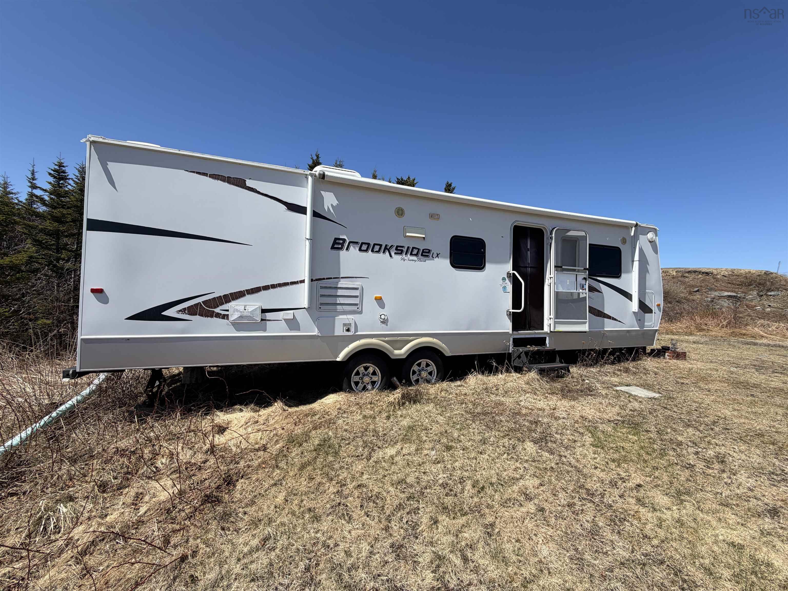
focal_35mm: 14
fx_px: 319
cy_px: 296
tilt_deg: +2.6
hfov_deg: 102.1
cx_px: 394
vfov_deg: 85.7
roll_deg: -1.0
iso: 20
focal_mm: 2.22
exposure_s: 1/841
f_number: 2.2
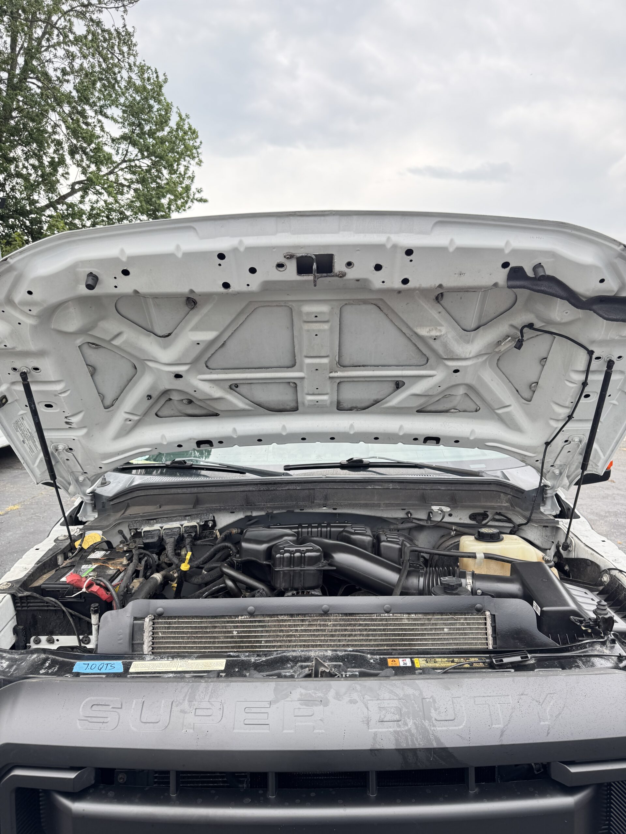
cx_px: 313
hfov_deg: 56.8
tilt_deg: -4.6
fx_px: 579
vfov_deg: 71.6
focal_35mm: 24
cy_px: 417
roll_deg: +1.5
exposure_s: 1/417
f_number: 1.78
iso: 80
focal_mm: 6.76
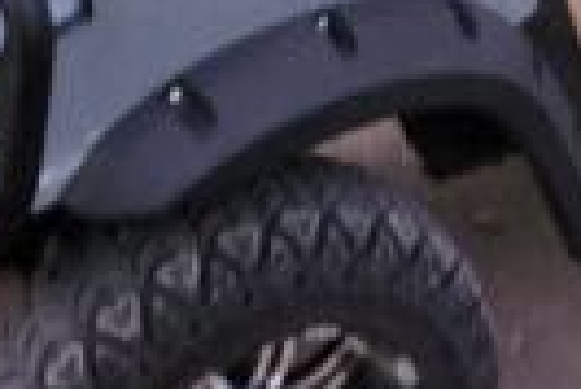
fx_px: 1309
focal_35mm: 81
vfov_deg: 15.4
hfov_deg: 24.8
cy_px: -214
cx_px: 432
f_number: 1.8
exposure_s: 1/33
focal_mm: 5.4
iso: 640
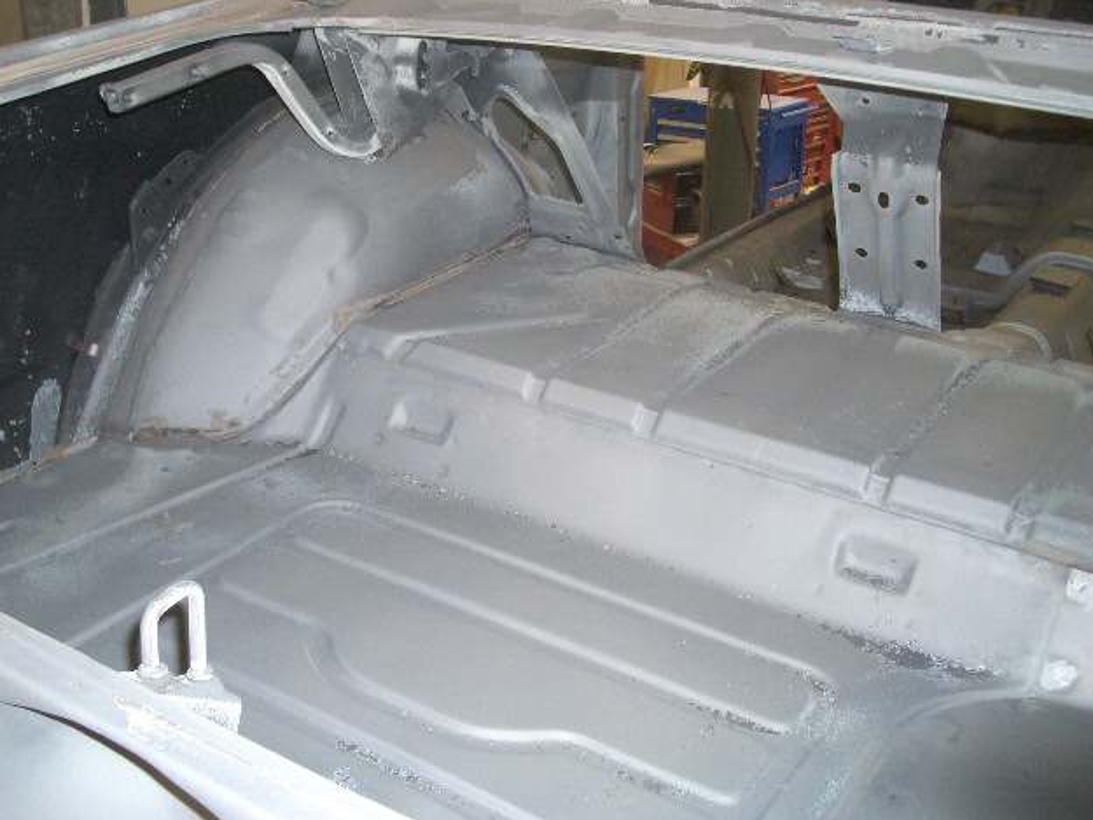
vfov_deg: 34.4
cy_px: 416
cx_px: 546
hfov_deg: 44.8
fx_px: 1326
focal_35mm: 42
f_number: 2.8
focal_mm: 6.8
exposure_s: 1/60
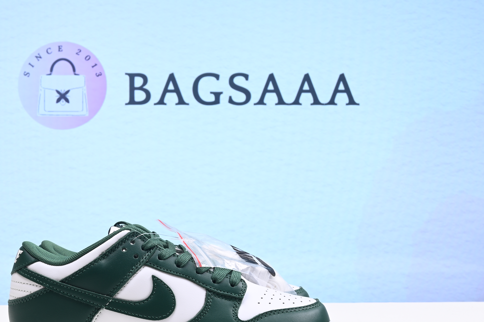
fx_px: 807
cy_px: 194
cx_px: 181
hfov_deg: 33.2
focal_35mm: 60
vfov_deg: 22.6
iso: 100
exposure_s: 1/2
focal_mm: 39
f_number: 16
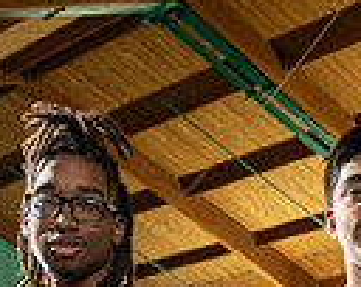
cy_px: 627
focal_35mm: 122
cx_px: 220
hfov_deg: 15.8
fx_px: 1301
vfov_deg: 11.1
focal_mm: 37
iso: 500
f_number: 4
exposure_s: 1/250
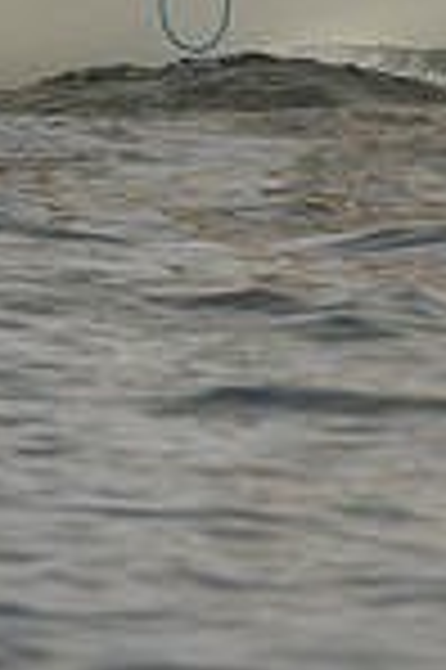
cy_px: -612
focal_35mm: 1558
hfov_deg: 0.9
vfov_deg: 1.3
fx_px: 29018
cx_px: 277
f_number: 6.3
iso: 250
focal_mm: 400
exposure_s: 1/1000
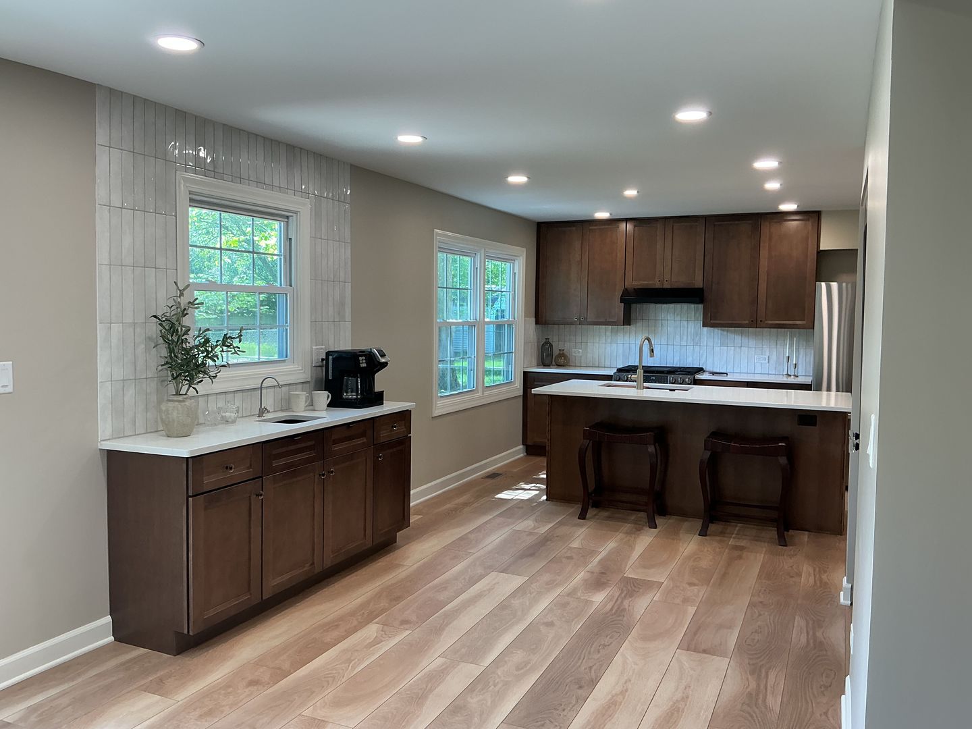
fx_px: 814
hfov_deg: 61.7
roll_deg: -0.8
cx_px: 486
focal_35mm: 29
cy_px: 364
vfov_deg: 48.2
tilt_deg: -3.9
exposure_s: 1/60
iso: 40
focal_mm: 3
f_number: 1.8
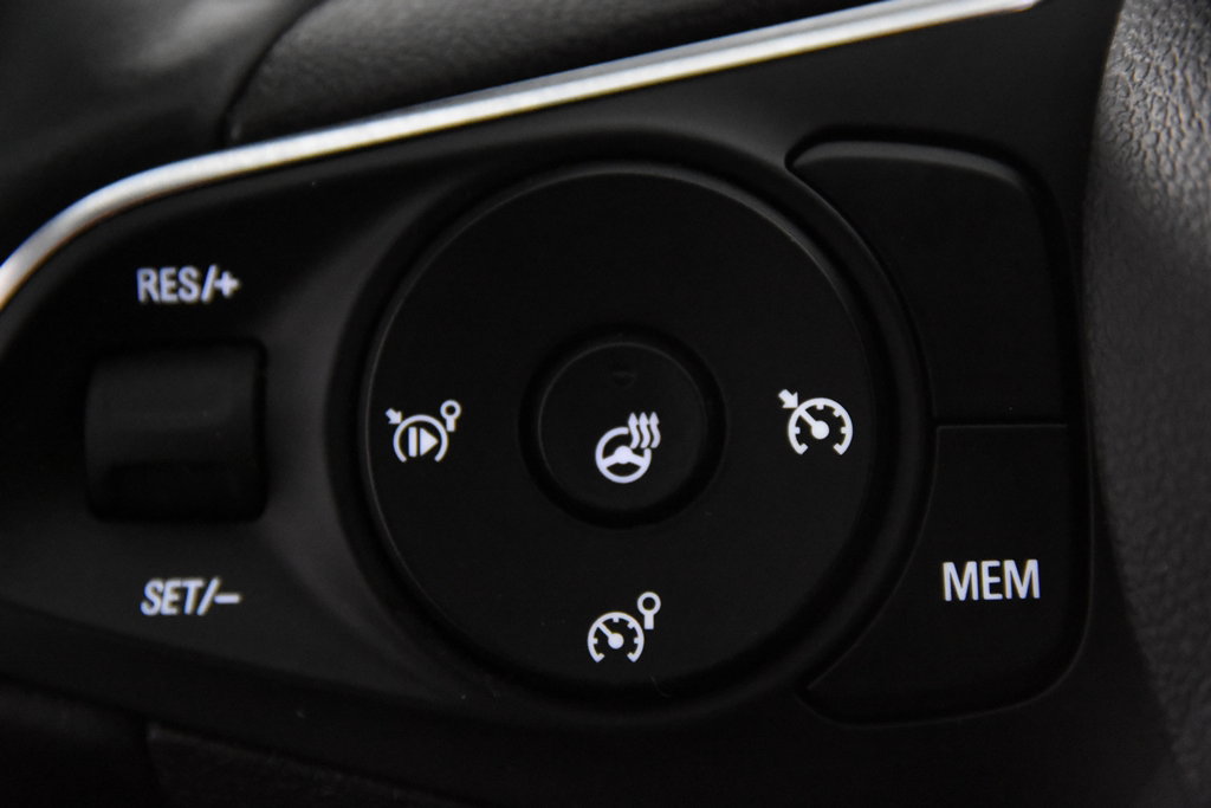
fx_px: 3532
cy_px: 404
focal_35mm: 105
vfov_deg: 13.0
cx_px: 606
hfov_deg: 19.5
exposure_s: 1/125
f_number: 4
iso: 8000
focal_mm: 70
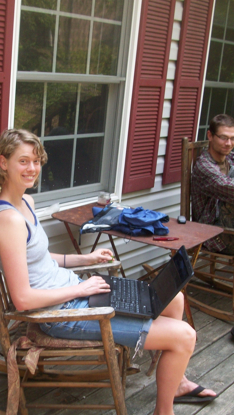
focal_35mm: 50
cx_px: 93
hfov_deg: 23.9
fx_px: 552
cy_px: 208
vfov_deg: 41.3
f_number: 2.8
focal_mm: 5.7
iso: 64
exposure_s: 1/108
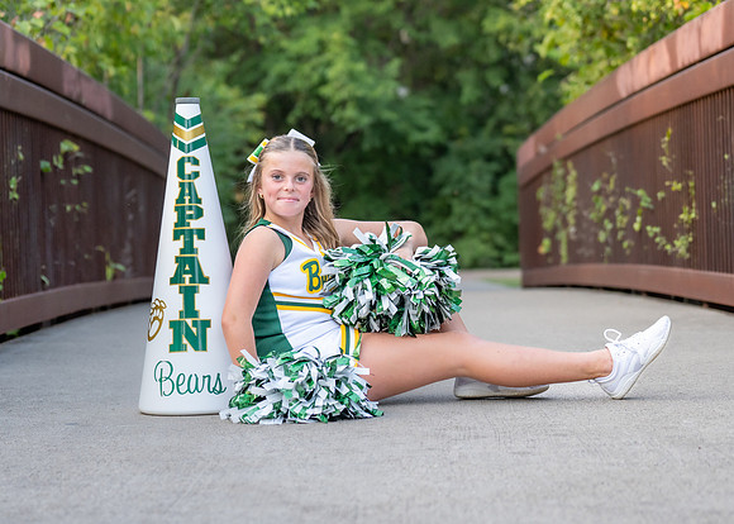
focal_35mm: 105
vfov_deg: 13.7
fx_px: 2178
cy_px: 283
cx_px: 341
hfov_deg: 19.1
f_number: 2.8
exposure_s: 1/800
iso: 800
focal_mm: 70
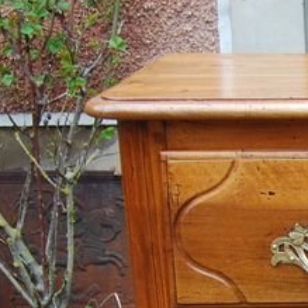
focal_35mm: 121
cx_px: 496
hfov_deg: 13.4
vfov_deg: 13.9
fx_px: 1216
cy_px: 408
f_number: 5.6
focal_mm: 23
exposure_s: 1/125
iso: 360
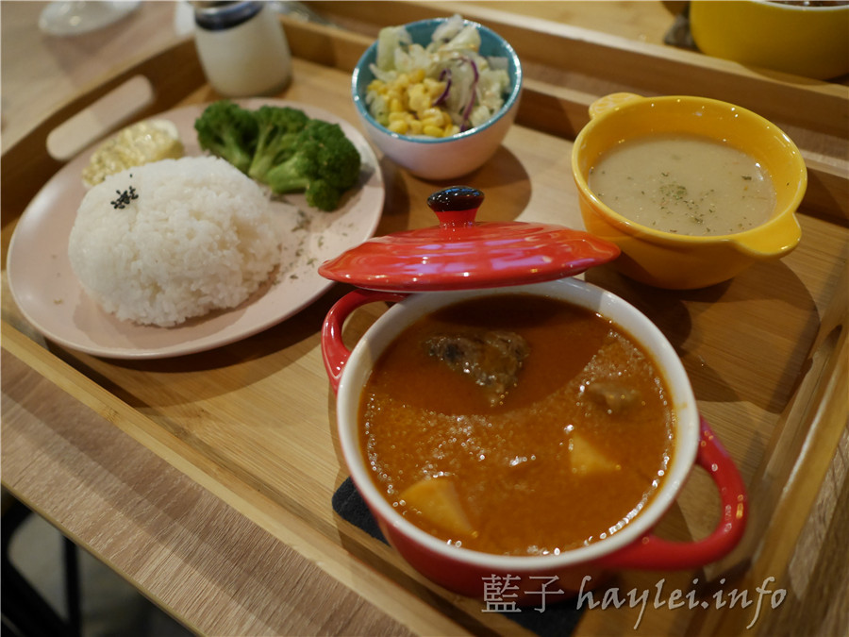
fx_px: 736
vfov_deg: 46.8
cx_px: 424
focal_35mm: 30
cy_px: 318
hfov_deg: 60.0
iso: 1600
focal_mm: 15
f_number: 1.7
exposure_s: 1/60
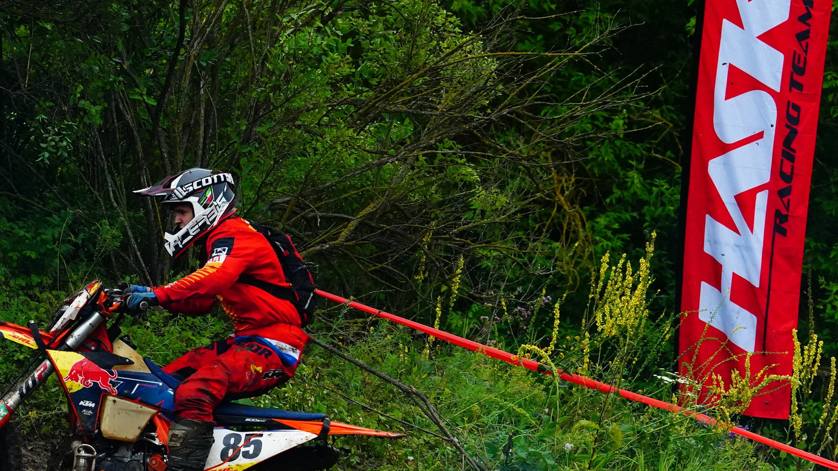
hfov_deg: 10.2
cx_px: 342
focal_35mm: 211
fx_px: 4688
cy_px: 316
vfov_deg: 5.8
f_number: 5
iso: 5000
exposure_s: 1/6400
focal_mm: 109
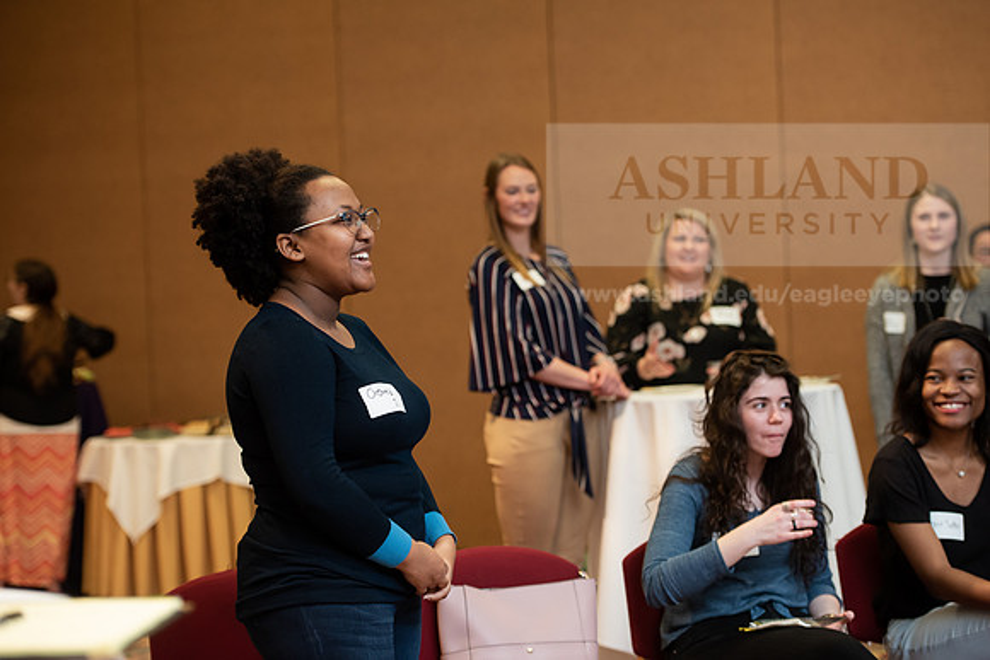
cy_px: 330
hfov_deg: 23.6
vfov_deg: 15.9
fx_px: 2365
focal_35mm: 86
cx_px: 495
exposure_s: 1/200
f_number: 3.5
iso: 1600
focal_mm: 86
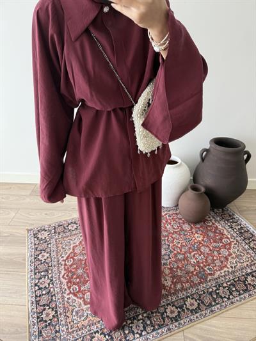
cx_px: 128
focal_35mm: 24
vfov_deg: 71.6
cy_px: 170
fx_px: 237
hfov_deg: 56.8
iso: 200
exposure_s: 1/117
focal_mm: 6.76
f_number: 1.78
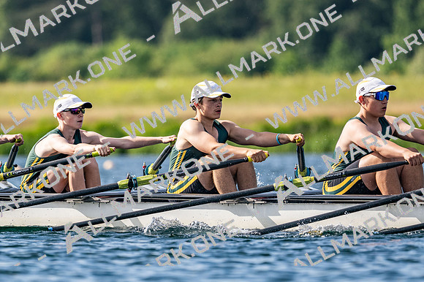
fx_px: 7062
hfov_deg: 3.4
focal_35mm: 600
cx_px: 212
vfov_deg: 2.3
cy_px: 141
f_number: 4.5
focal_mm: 400
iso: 220
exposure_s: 1/2500
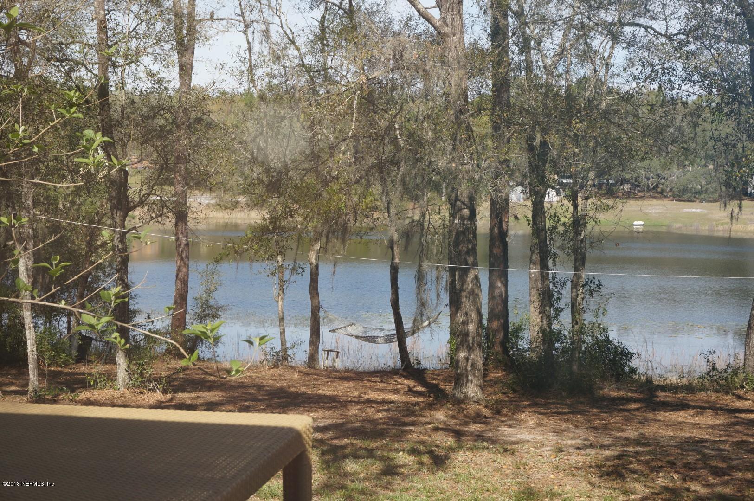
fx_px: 1287
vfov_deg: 22.0
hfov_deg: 32.7
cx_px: 377
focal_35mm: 62
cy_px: 250
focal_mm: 41
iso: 100
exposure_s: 1/125
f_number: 10
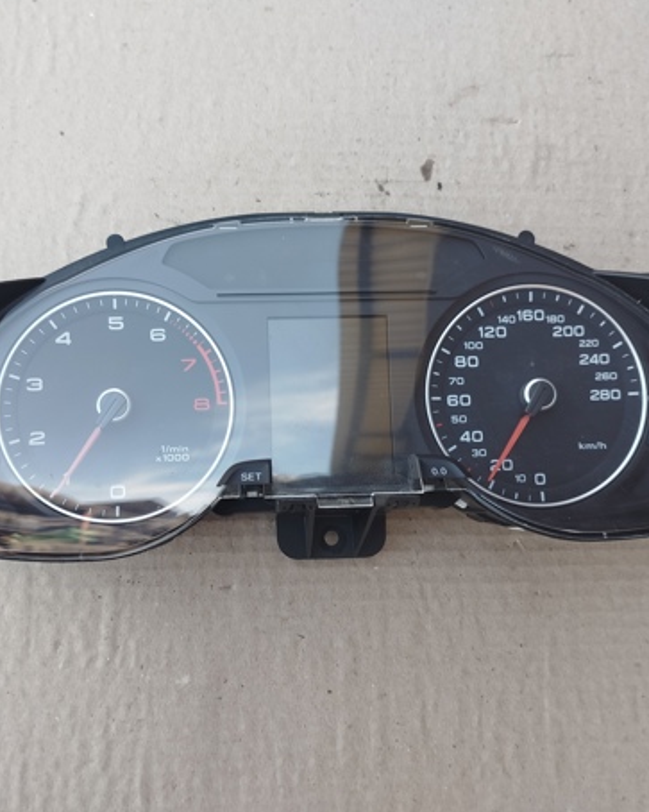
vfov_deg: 54.2
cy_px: 415
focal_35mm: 33
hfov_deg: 44.5
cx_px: 308
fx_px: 793
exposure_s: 1/50
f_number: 1.7
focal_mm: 5.31
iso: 50
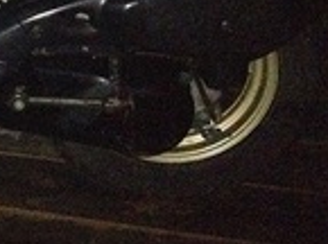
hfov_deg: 14.9
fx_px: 1144
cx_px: -192
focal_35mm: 121
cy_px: -150
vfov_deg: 11.5
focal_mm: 4.28
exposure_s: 1/16
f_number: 2.4
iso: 800
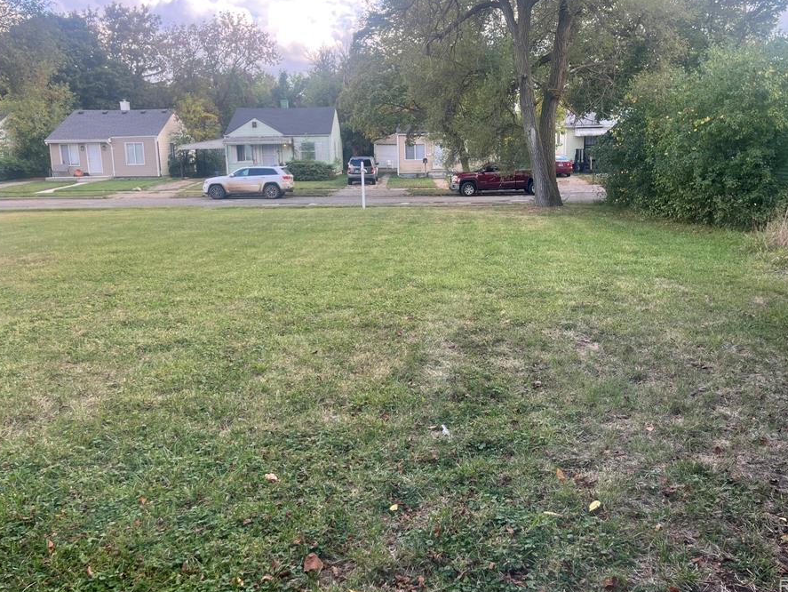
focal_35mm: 30
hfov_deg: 59.9
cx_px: 414
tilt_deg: -9.0
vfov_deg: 46.7
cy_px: 260
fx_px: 683
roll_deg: +0.8
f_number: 1.6
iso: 50
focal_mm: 5.1
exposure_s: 1/337
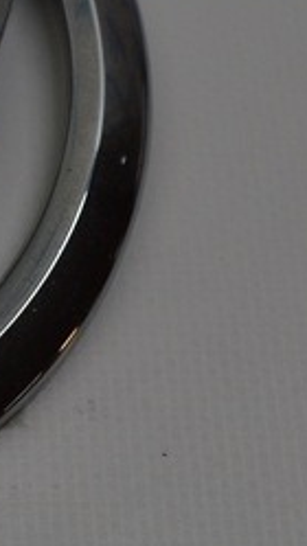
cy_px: 159
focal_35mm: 129
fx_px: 1868
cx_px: -314
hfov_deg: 8.9
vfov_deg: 16.6
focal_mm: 20
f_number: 5.6
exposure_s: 1/60
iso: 100
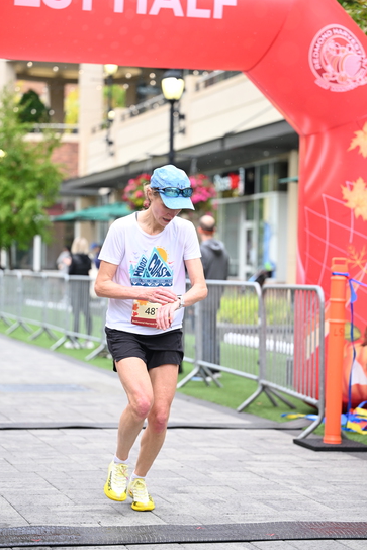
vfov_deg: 22.4
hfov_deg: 15.0
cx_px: 185
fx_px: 1391
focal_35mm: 91
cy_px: 273
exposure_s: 1/1250
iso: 1250
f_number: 2.8
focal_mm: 90
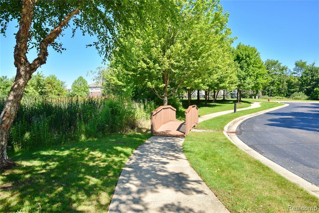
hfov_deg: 78.6
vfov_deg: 57.2
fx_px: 195
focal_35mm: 22
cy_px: 106
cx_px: 160
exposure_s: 1/160
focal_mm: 22
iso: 100
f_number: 8
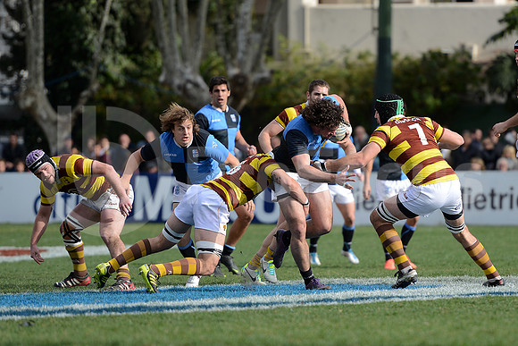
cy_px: 173
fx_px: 2806
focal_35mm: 195
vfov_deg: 7.0
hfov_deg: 10.5
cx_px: 259
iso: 250
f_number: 2.8
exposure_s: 1/1250
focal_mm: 195
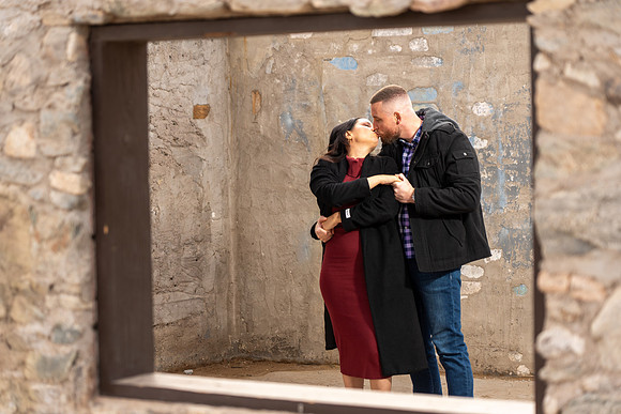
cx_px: 310
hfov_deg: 20.2
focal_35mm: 101
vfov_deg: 13.6
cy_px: 207
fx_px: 1743
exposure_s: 1/200
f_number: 4
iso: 50
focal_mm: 101
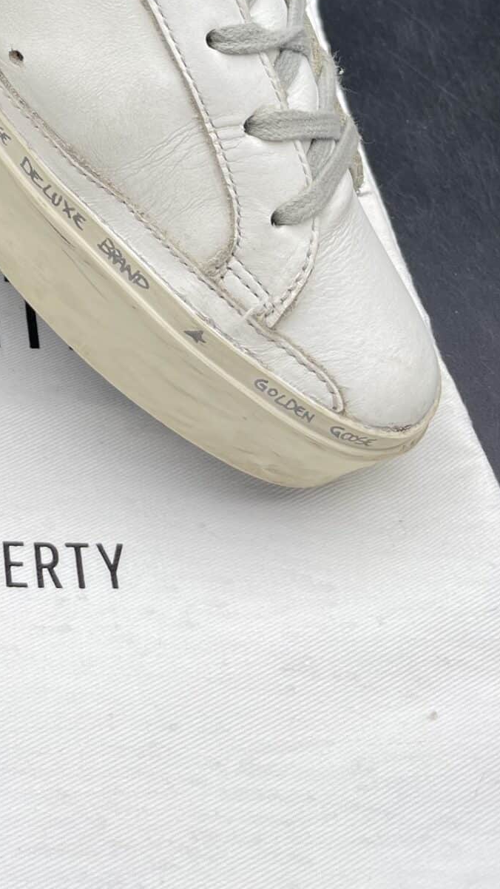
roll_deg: +3.1
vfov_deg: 32.8
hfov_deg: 18.8
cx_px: -205
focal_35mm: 58
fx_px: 1367
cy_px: -22
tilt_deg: -42.3
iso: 32
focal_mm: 5.1
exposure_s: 1/474
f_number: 1.6
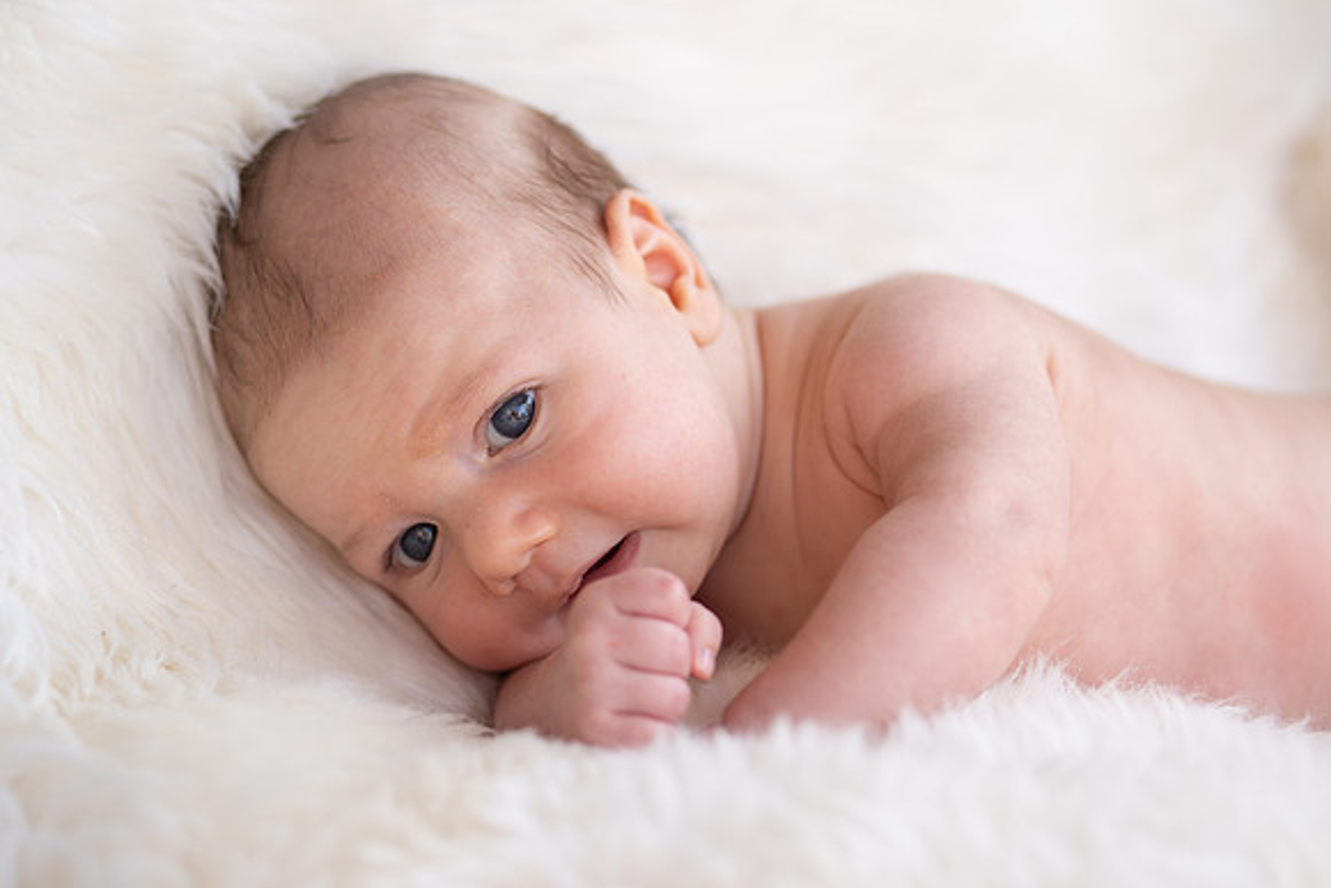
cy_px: 444
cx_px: 666
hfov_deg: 23.9
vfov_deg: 16.1
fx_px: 3143
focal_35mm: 85
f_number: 2.8
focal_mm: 85
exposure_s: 1/125
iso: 100
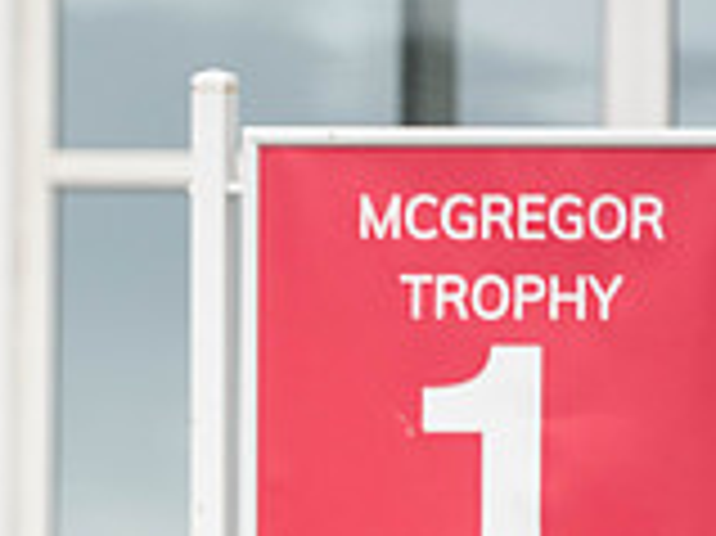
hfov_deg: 1.9
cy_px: 858
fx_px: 21805
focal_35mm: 1055
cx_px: -491
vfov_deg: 1.4
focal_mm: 300
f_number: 4
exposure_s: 1/640
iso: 200
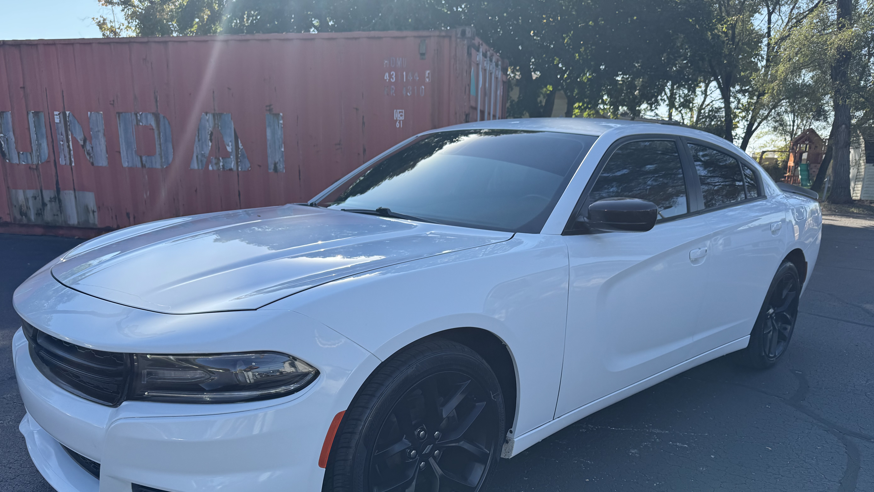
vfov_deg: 42.2
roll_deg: -1.7
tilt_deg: -14.6
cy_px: 337
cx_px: 450
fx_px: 626
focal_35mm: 27
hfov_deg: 69.8
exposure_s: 1/1818
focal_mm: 6.76
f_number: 1.78
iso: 80
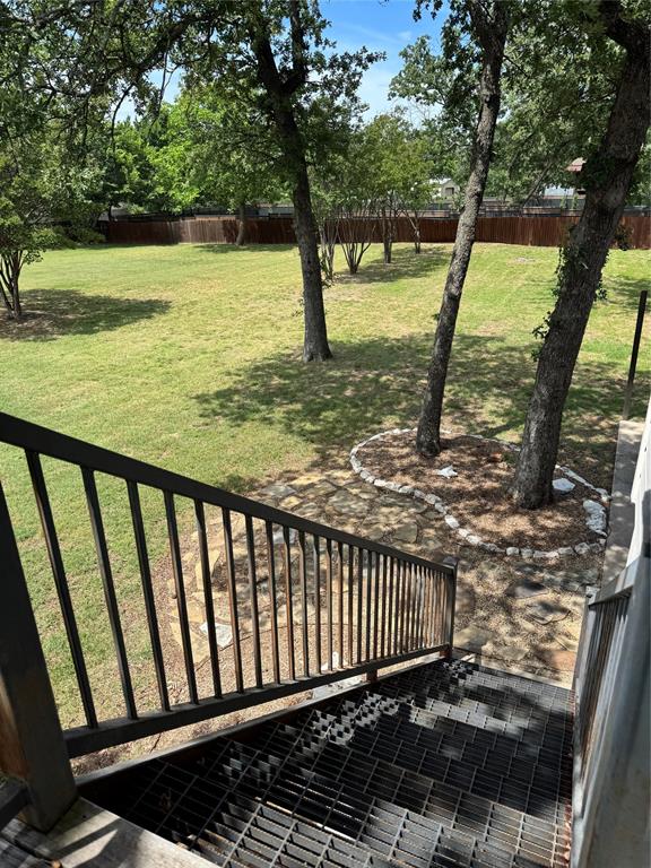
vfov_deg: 71.6
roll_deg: +2.2
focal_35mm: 24
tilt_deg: -22.4
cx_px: 326
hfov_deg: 56.8
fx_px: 602
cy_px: 434
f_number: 1.78
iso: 80
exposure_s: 1/2252
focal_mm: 6.76
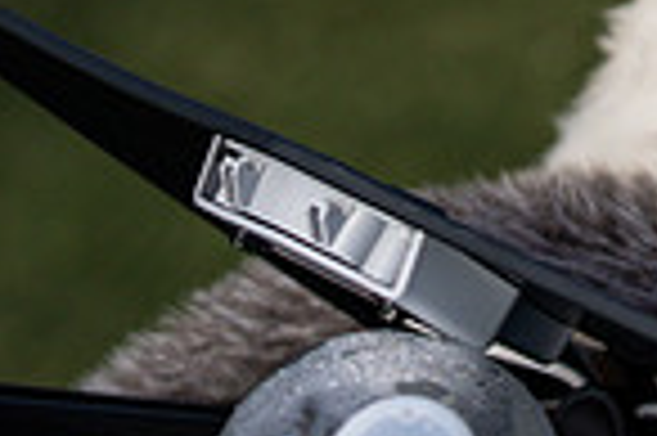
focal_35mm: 218
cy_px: -683
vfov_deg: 6.0
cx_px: 1116
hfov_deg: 9.1
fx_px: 3974
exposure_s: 1/4000
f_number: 3.2
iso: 125
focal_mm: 41.9
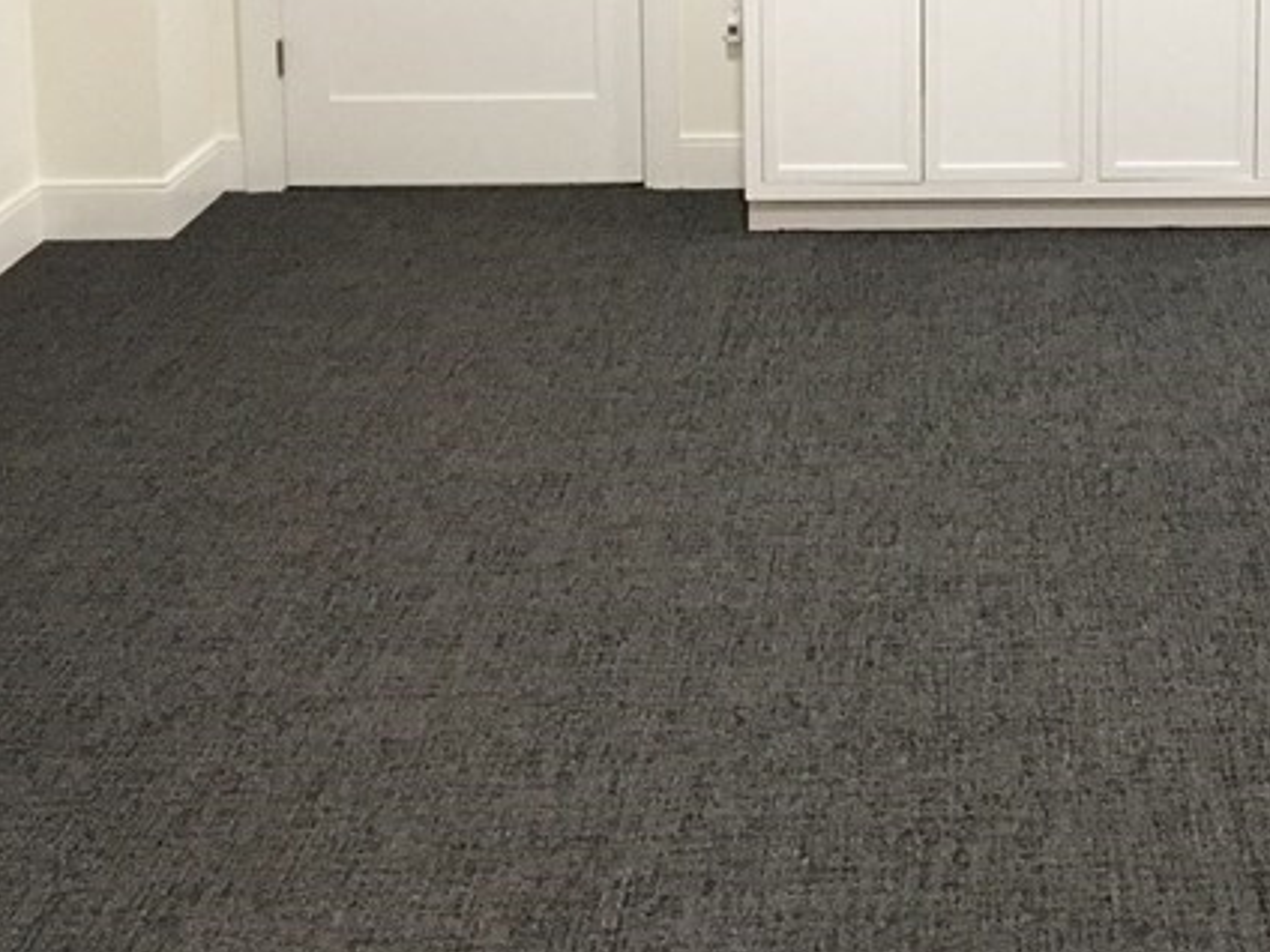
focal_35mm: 70
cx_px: 1144
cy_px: -78
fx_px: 2568
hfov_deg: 26.8
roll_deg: +0.1
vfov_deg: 20.1
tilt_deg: -9.7
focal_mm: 4.15
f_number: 2.2
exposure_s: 1/30
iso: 160
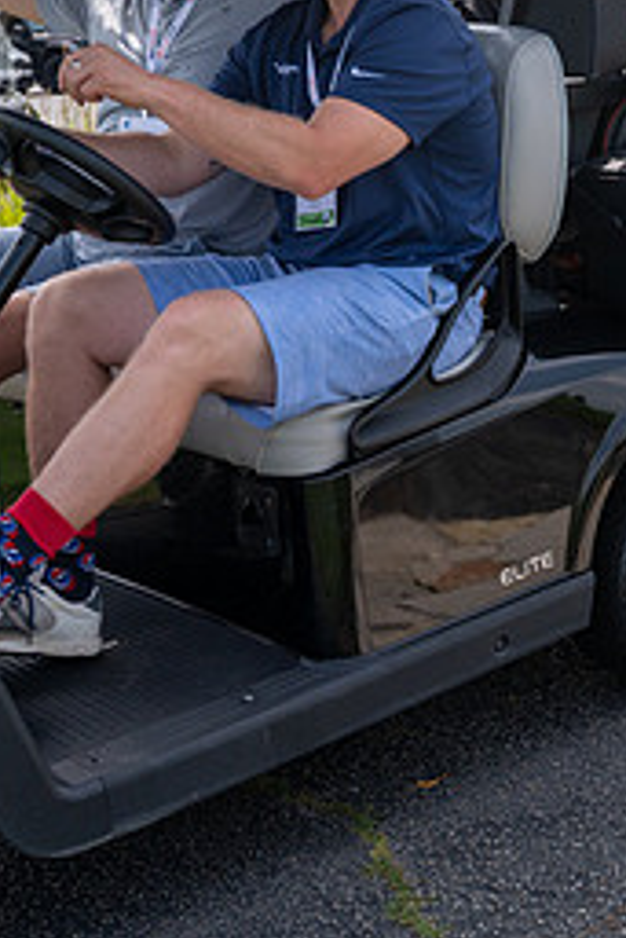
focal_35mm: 77
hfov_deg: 17.4
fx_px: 2006
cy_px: 249
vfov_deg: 26.0
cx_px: 586
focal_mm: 34
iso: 250
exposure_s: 1/2000
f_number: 5
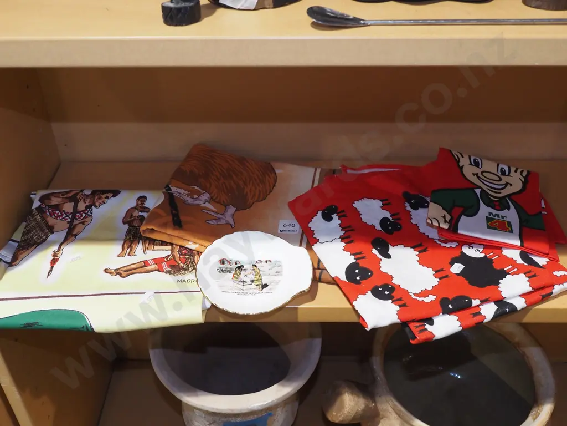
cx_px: 284
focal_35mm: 36
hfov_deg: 51.4
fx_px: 590
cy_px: 213
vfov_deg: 39.7
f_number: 5.6
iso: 1600
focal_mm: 18
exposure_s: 1/60
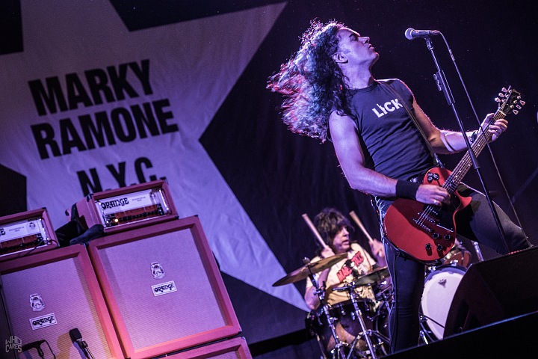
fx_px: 2466
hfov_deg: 12.5
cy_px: 180
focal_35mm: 165
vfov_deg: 8.3
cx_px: 269
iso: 640
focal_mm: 110
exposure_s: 1/100
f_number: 2.8
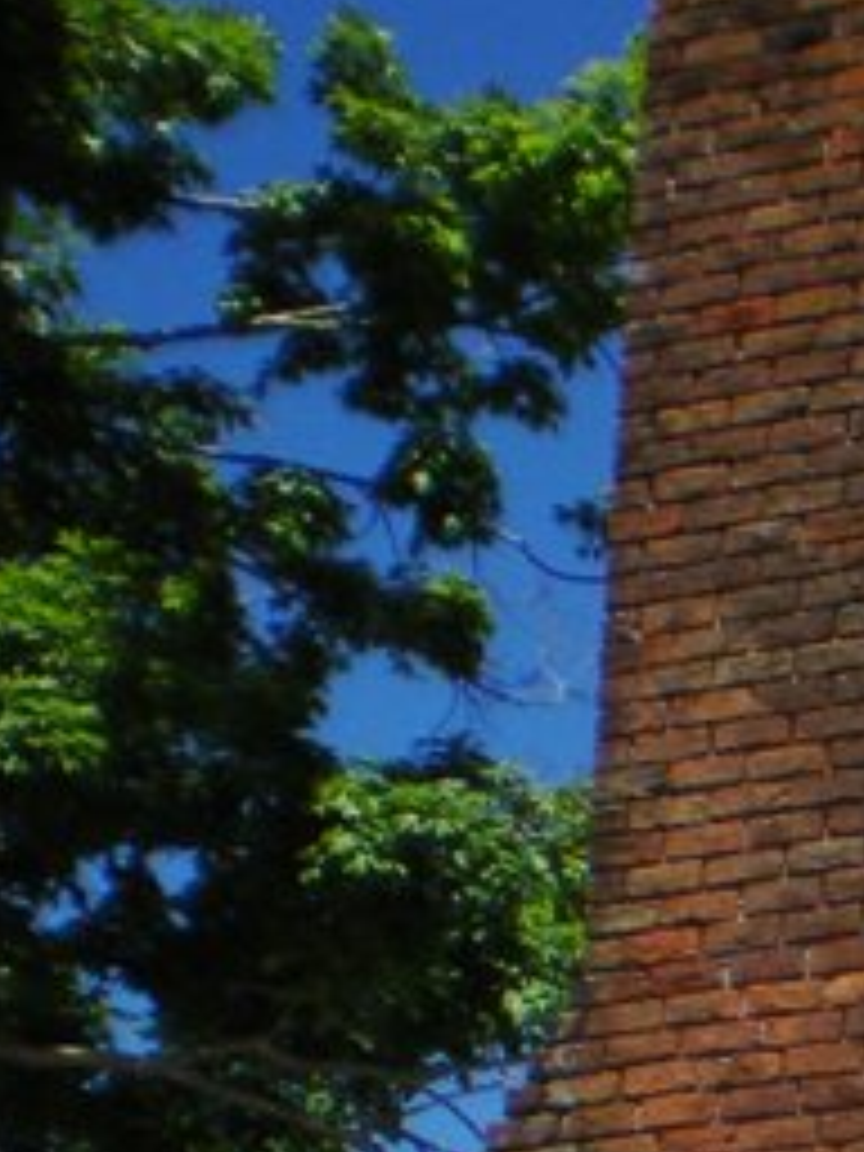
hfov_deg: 9.3
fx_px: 5058
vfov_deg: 12.2
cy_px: 1836
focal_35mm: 152
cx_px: 1530
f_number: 4.6
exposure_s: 1/680
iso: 64
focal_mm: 6.3
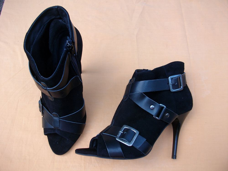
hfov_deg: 56.8
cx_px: 114
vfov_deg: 44.2
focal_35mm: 32
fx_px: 211
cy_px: 86
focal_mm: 5.7
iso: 80
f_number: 2.9
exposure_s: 1/100
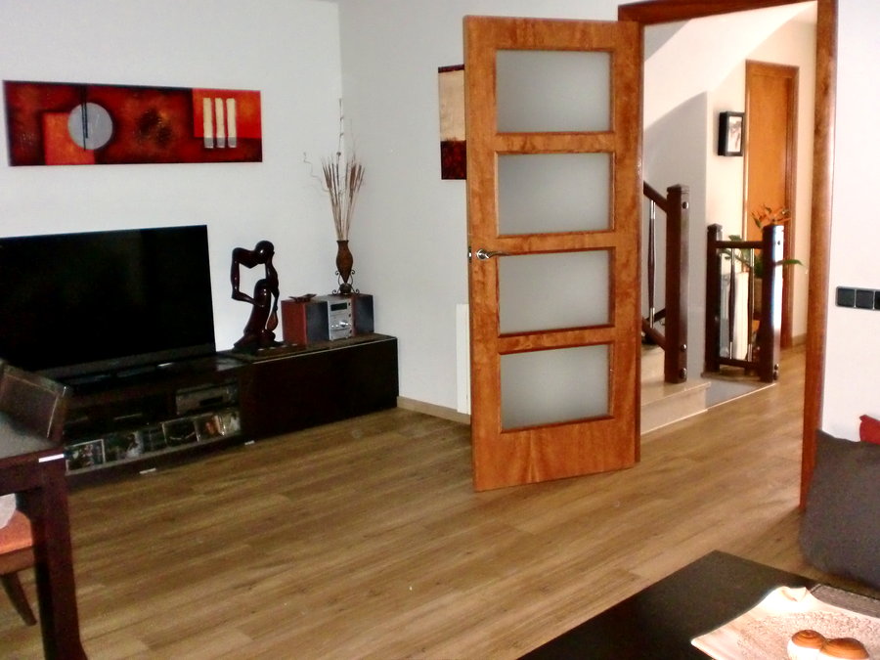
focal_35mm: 35
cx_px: 440
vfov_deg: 40.7
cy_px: 330
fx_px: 890
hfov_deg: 52.6
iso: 400
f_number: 3.1
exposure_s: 1/60
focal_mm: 6.3
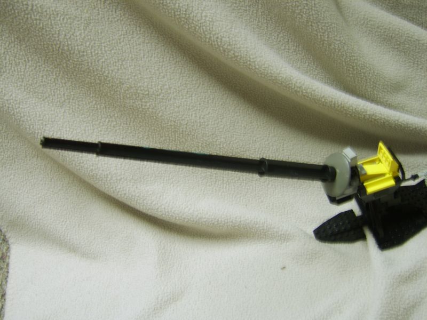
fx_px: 382
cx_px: 214
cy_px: 160
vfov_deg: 45.4
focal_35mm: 31
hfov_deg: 58.4
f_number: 2.7
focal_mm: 8.13
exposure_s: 1/3
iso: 71
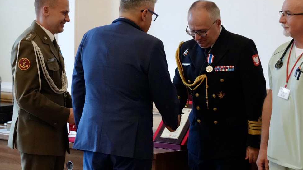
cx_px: 246
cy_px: 119
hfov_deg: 14.4
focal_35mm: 148
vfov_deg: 8.2
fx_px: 1189
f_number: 4
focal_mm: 85
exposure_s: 1/160
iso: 8000
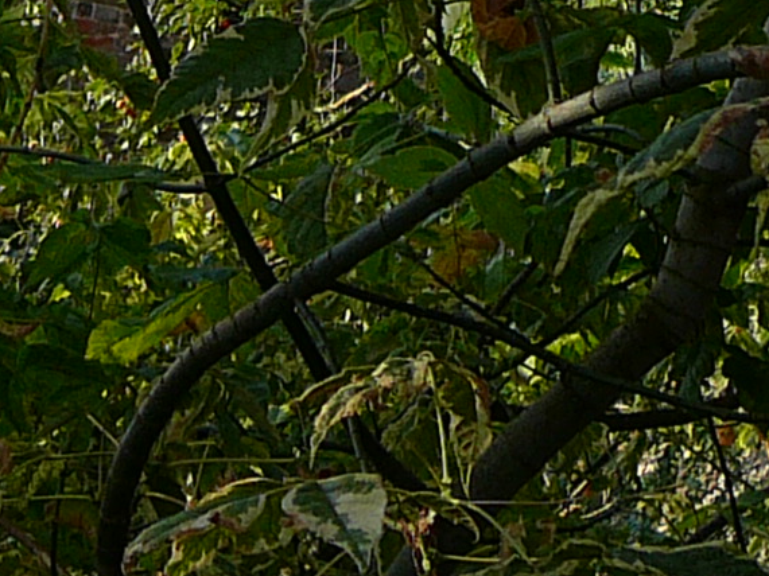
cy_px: -707
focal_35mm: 157
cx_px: 154
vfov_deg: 8.7
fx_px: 3487
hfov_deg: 12.5
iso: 80
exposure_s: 1/400
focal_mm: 5.2
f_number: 2.8
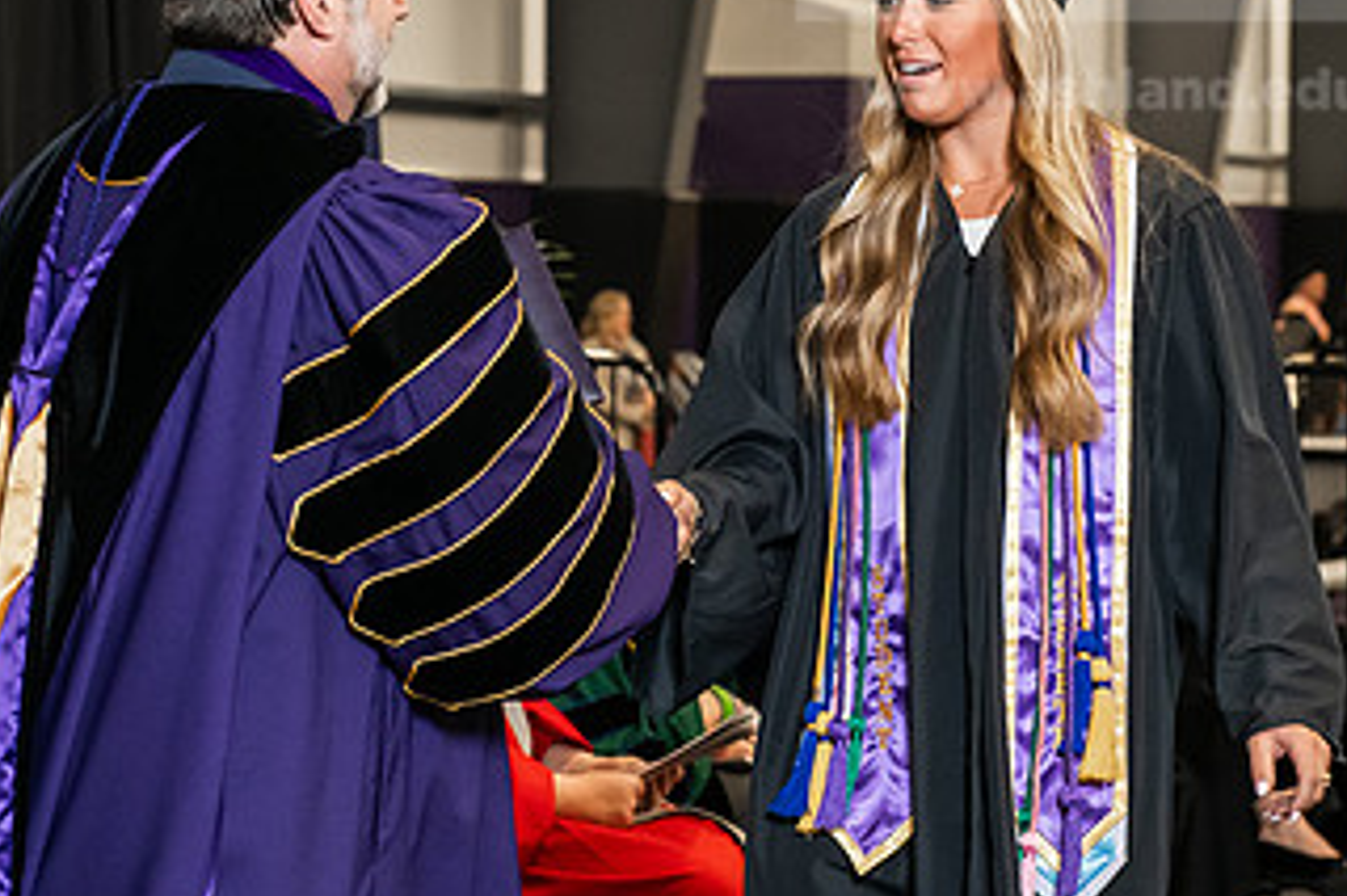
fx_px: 4749
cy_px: 179
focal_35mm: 127
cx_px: 669
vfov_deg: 10.8
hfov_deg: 16.1
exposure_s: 1/200
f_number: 5
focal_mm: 70
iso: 2500
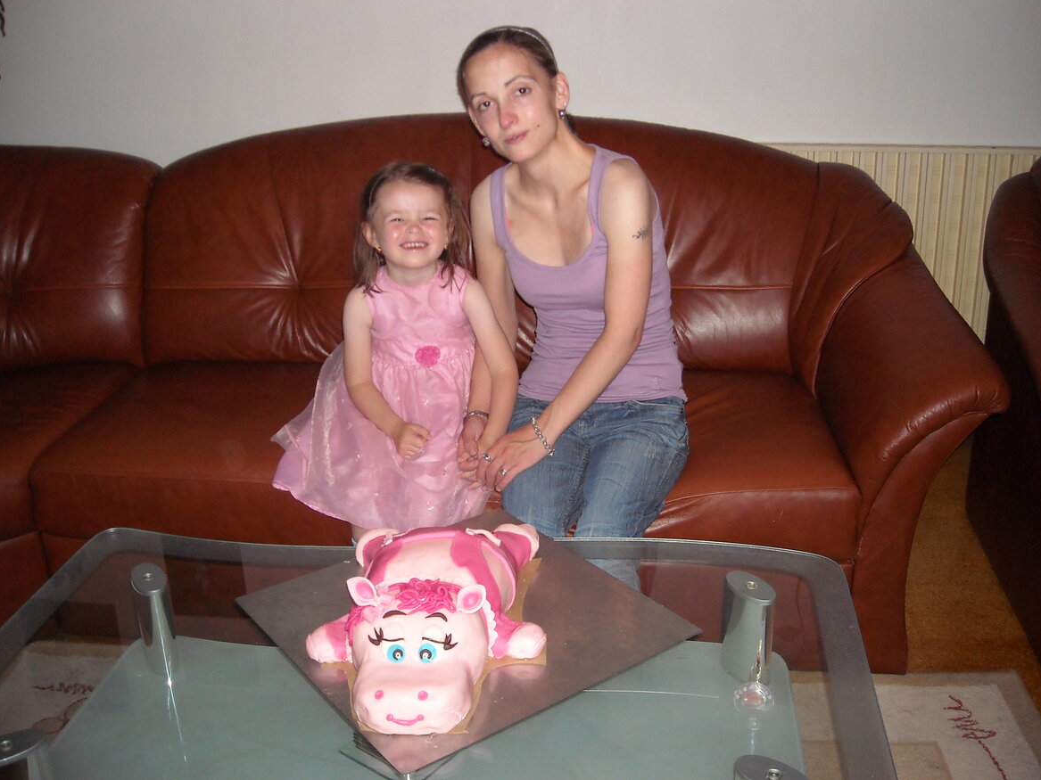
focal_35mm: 36
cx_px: 519
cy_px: 380
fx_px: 1083
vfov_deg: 39.6
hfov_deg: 51.4
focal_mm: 5.7
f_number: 2.8
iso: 200
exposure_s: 1/60
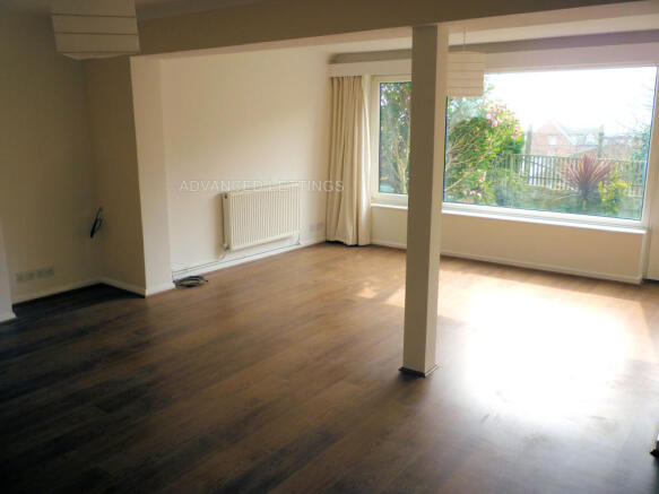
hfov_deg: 61.7
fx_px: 552
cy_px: 247
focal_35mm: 29
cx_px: 330
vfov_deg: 48.2
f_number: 3.3
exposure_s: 1/80
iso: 80
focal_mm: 5.2
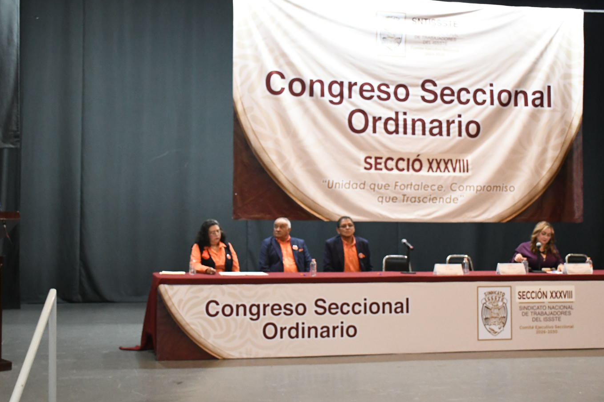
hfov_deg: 45.3
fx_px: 721
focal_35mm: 43
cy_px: 193
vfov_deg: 31.2
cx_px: 261
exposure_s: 1/100
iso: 5000
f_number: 5.6
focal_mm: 24
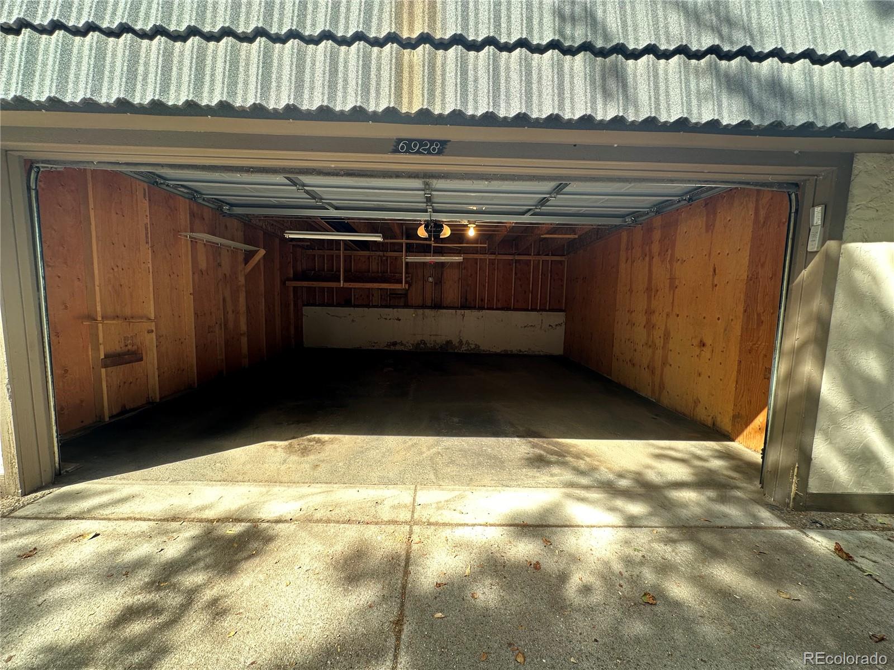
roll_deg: -1.4
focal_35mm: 14
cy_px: 335
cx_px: 447
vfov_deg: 85.7
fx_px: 362
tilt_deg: -6.5
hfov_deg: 102.1
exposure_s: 1/99
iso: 50
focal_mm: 2.22
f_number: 2.2
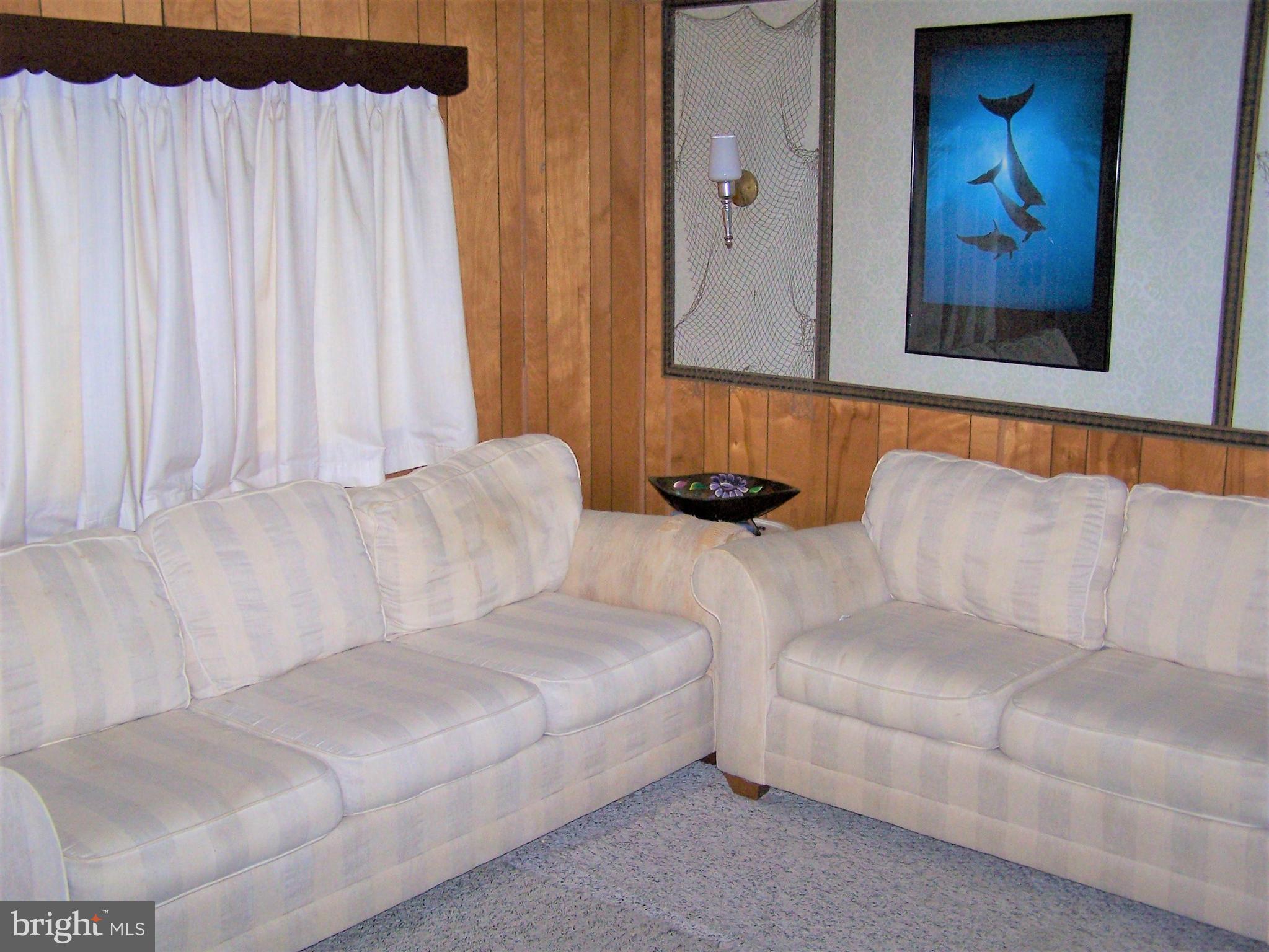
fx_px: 1393
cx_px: 634
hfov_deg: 49.0
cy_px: 476
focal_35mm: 38
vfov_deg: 37.7
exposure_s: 1/60
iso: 140
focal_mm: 6.3
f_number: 2.8
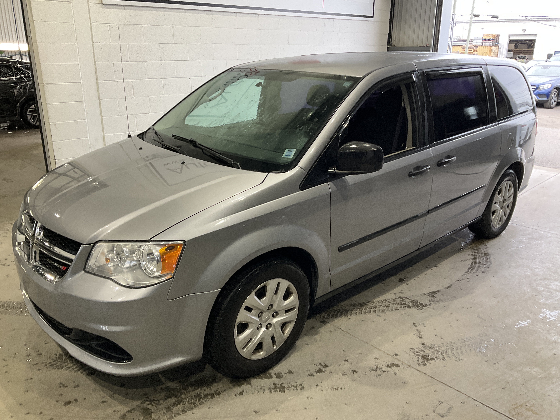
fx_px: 469
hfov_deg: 61.7
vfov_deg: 48.2
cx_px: 280
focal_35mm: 29
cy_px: 210
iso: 40
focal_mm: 3
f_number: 1.8
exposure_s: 1/60
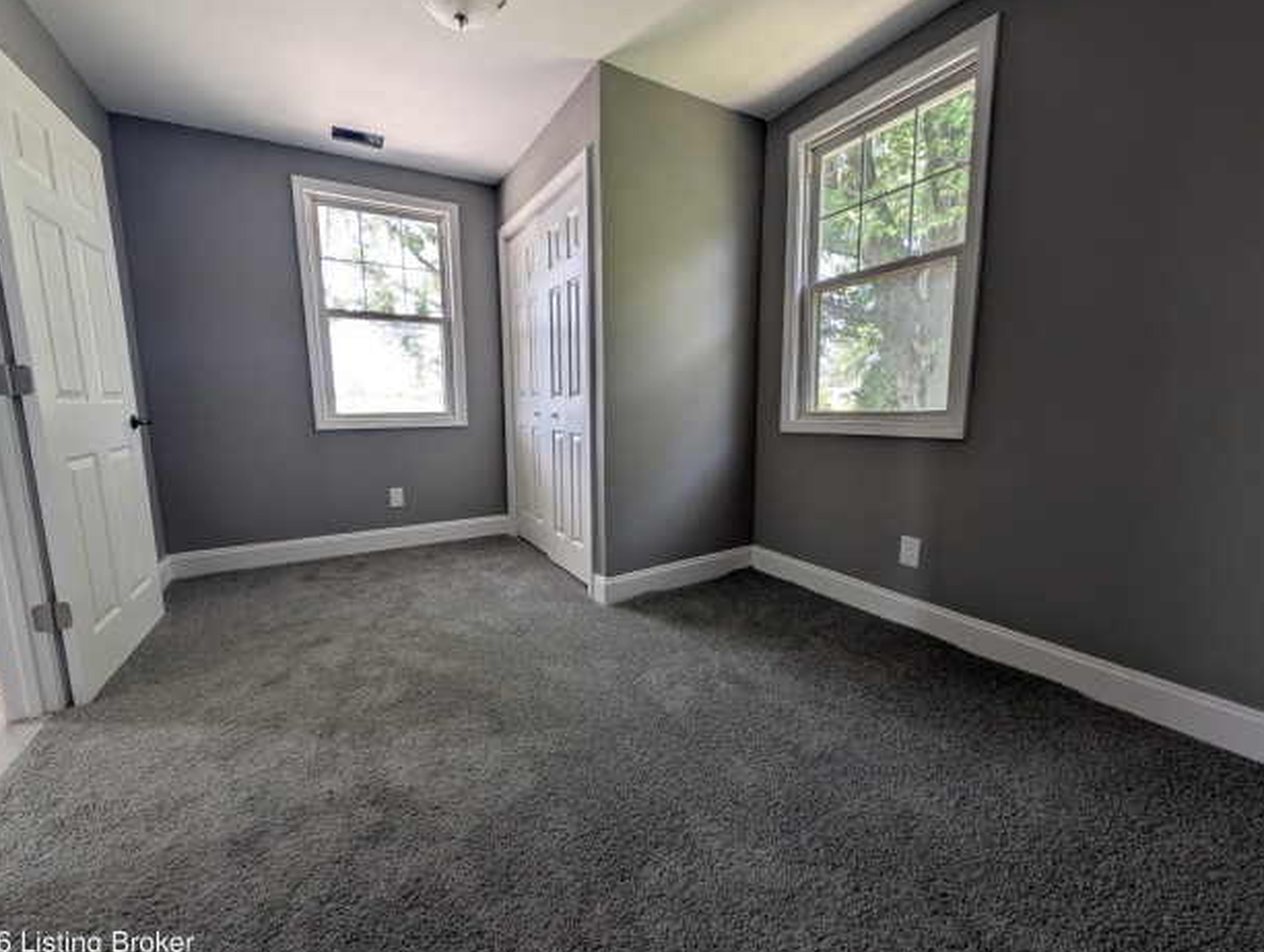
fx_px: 476
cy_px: 474
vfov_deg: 90.1
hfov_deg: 106.0
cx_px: 608
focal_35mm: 13
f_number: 1.95
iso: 59
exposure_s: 1/73.1
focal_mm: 2.23
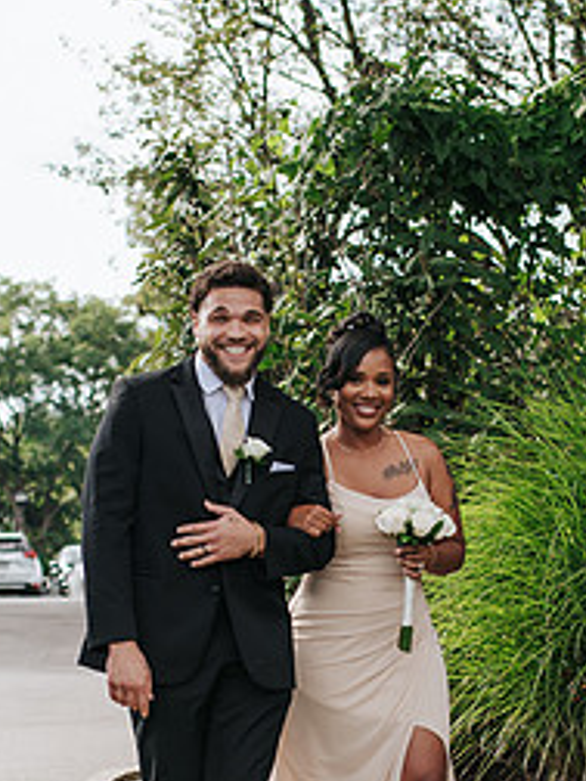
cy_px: 722
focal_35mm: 139
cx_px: 399
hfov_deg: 10.7
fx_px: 3137
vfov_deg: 14.0
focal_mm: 35
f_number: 2.8
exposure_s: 1/1600
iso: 250
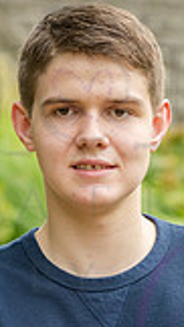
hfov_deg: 3.1
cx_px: 91
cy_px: 275
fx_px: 3421
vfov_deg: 5.5
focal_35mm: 394
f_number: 8
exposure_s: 1/500
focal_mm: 135
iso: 640
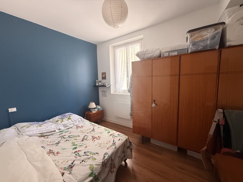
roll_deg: +1.8
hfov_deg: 102.1
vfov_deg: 85.7
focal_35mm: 14
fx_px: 98
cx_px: 122
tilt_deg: -5.7
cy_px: 91
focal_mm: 2.22
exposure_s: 1/72
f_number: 2.2
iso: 320
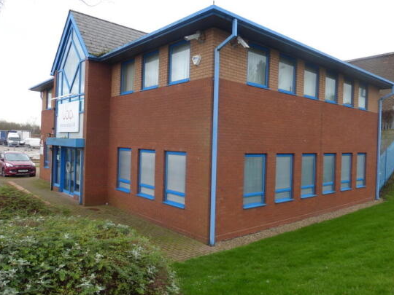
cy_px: 147
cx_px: 193
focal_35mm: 27
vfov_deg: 51.4
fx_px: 307
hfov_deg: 65.3
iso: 100
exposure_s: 1/80
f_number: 3.3
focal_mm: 4.3
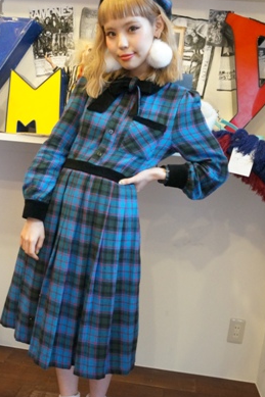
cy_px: 234
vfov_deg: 51.6
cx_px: 112
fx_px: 409
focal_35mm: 37
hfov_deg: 35.8
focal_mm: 16
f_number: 3.5
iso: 3200
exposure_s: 1/100
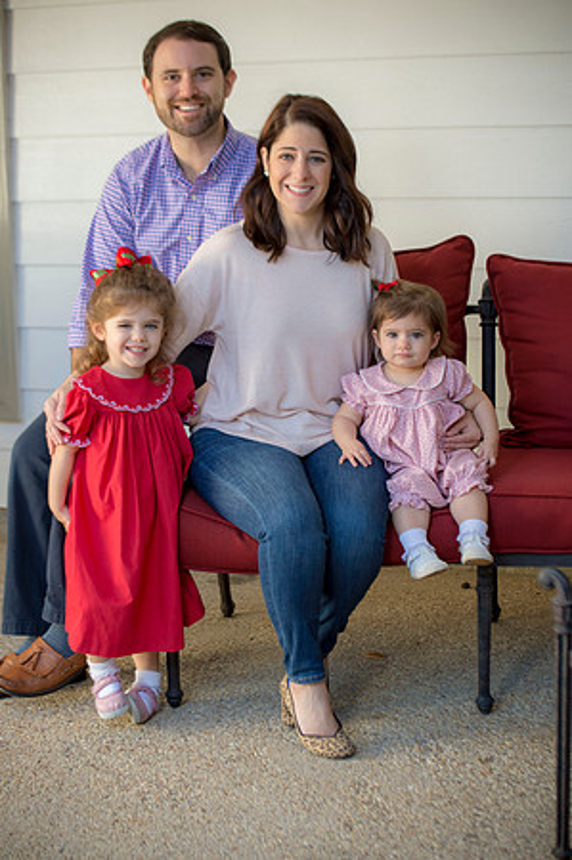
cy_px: 430
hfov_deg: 19.4
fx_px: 1672
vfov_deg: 28.9
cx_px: 286
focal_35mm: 70
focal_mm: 70
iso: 320
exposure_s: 1/200
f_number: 4
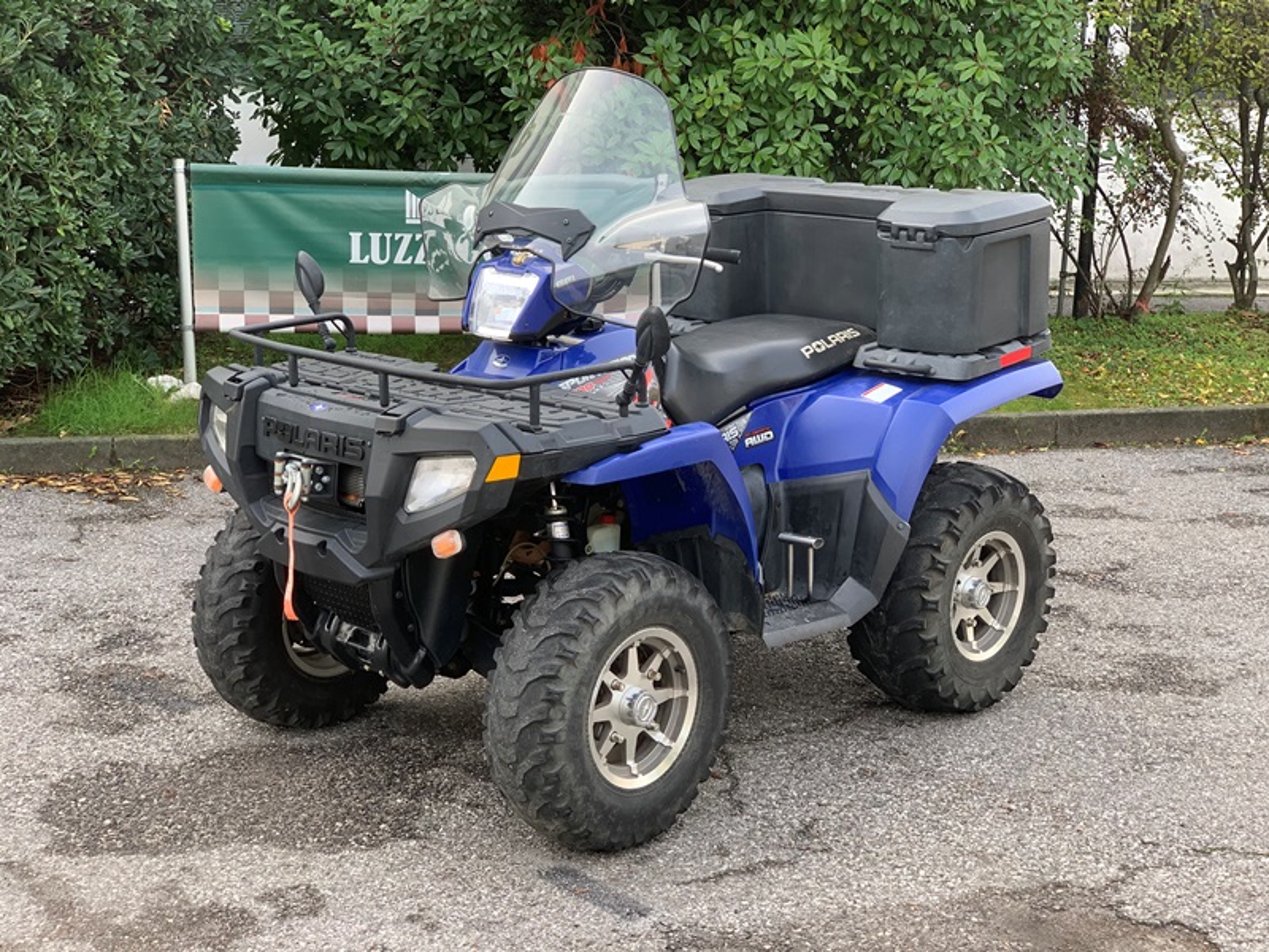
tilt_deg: -11.7
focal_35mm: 52
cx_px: 634
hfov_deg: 36.8
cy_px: 476
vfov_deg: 28.0
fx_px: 1906
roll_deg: -1.9
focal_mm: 6
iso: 25
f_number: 2.4
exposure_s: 1/122
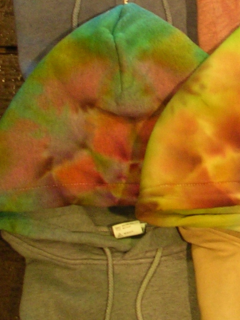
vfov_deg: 18.2
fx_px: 999
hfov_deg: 13.3
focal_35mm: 108
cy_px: 136
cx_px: 304
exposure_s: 1/5.9
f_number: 2.8
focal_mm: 5.8
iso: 79
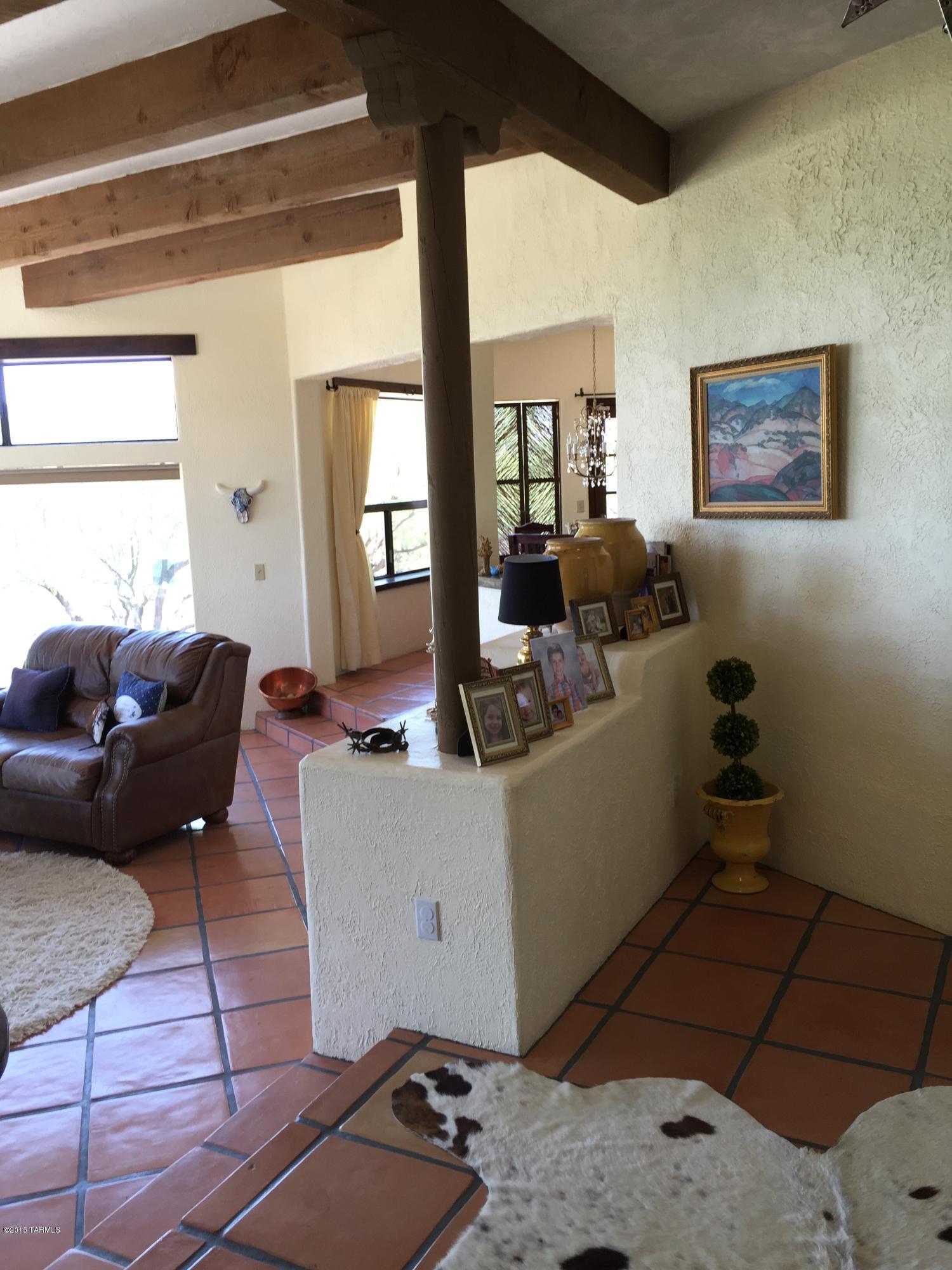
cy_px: 635
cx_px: 476
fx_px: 1063
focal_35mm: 29
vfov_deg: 61.7
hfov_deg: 48.2
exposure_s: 1/60
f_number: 2.2
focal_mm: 4.15
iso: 32
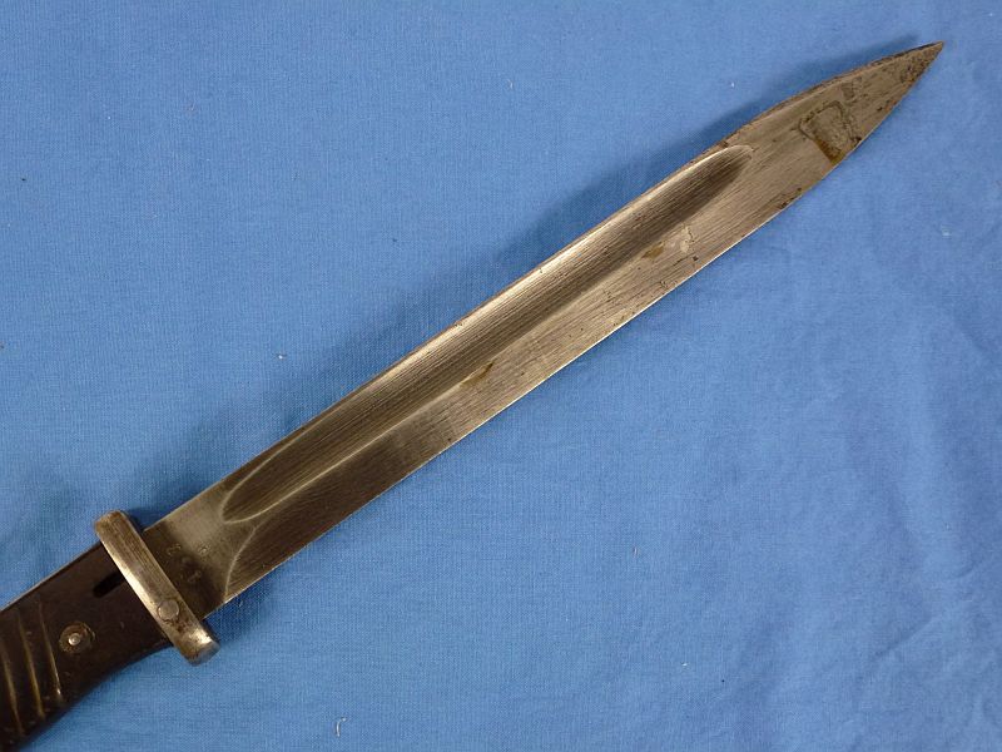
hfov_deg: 51.4
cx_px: 501
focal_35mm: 36
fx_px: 1042
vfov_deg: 39.7
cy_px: 376
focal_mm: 6.4
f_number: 3.7
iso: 250
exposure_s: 1/60
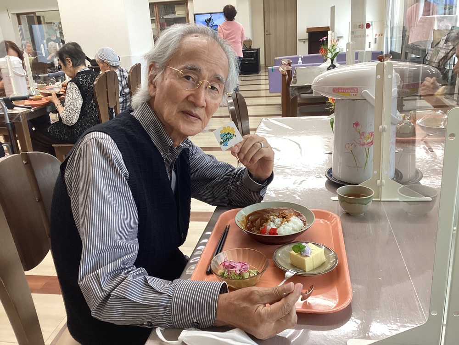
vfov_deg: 45.4
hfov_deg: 58.4
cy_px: 172
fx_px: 411
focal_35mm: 31
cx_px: 230
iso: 80
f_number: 2.4
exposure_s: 1/50
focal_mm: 3.3
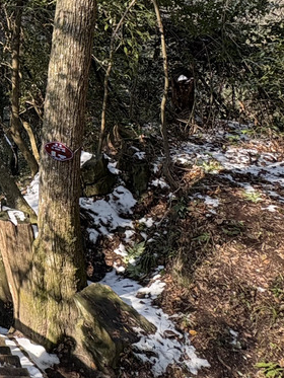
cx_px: -167
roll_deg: -0.5
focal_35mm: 45
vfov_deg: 34.6
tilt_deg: -0.5
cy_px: -64
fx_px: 492
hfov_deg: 23.7
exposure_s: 1/238
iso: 64
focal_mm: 2.22
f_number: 2.2
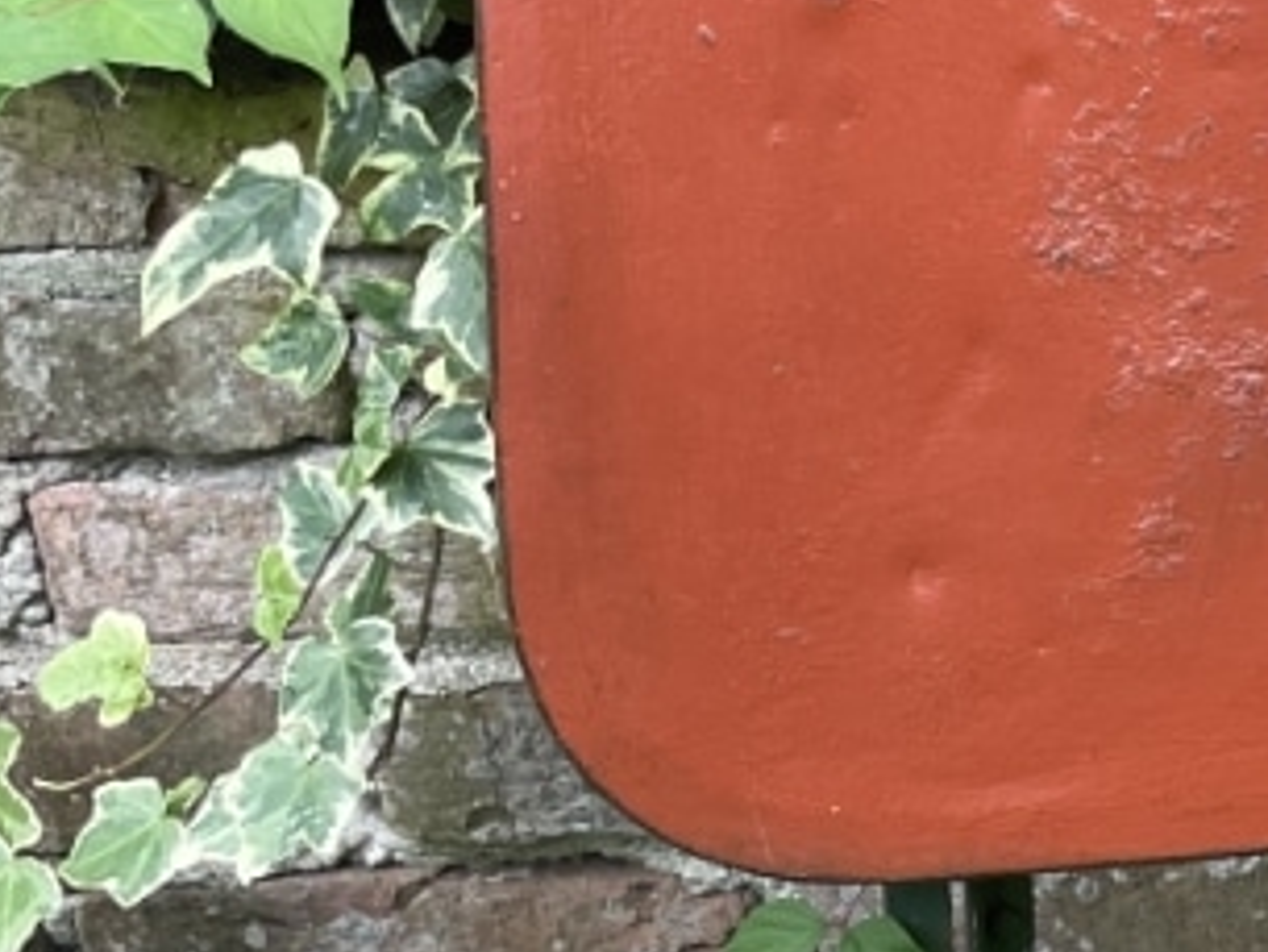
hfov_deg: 16.8
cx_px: 2056
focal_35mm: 103
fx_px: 3774
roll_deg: -1.7
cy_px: 518
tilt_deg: -24.5
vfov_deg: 14.4
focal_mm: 4.2
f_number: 1.6
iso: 32
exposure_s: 1/122
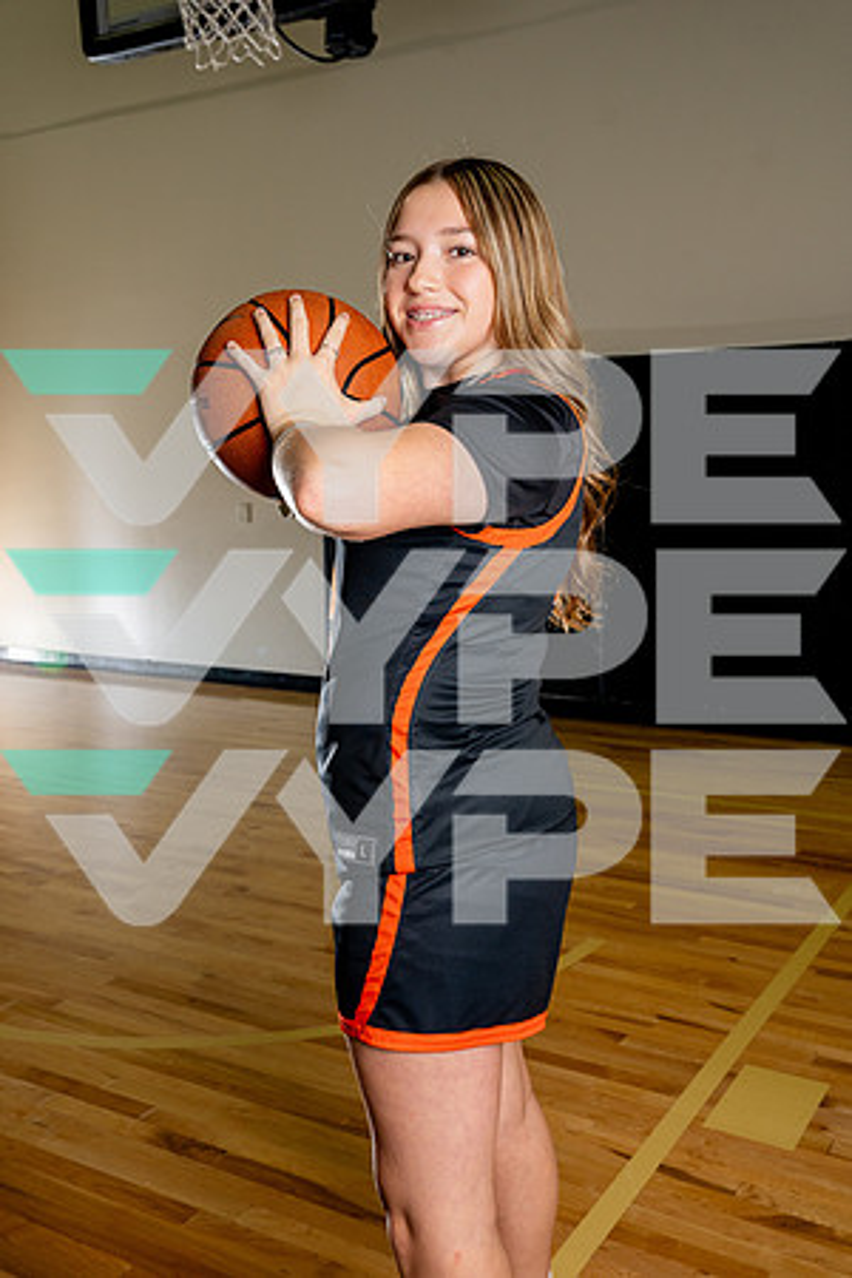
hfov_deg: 38.6
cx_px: 426
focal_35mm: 34
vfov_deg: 55.4
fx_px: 1218
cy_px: 639
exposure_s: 1/200
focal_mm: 34.3
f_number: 7.1
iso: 640
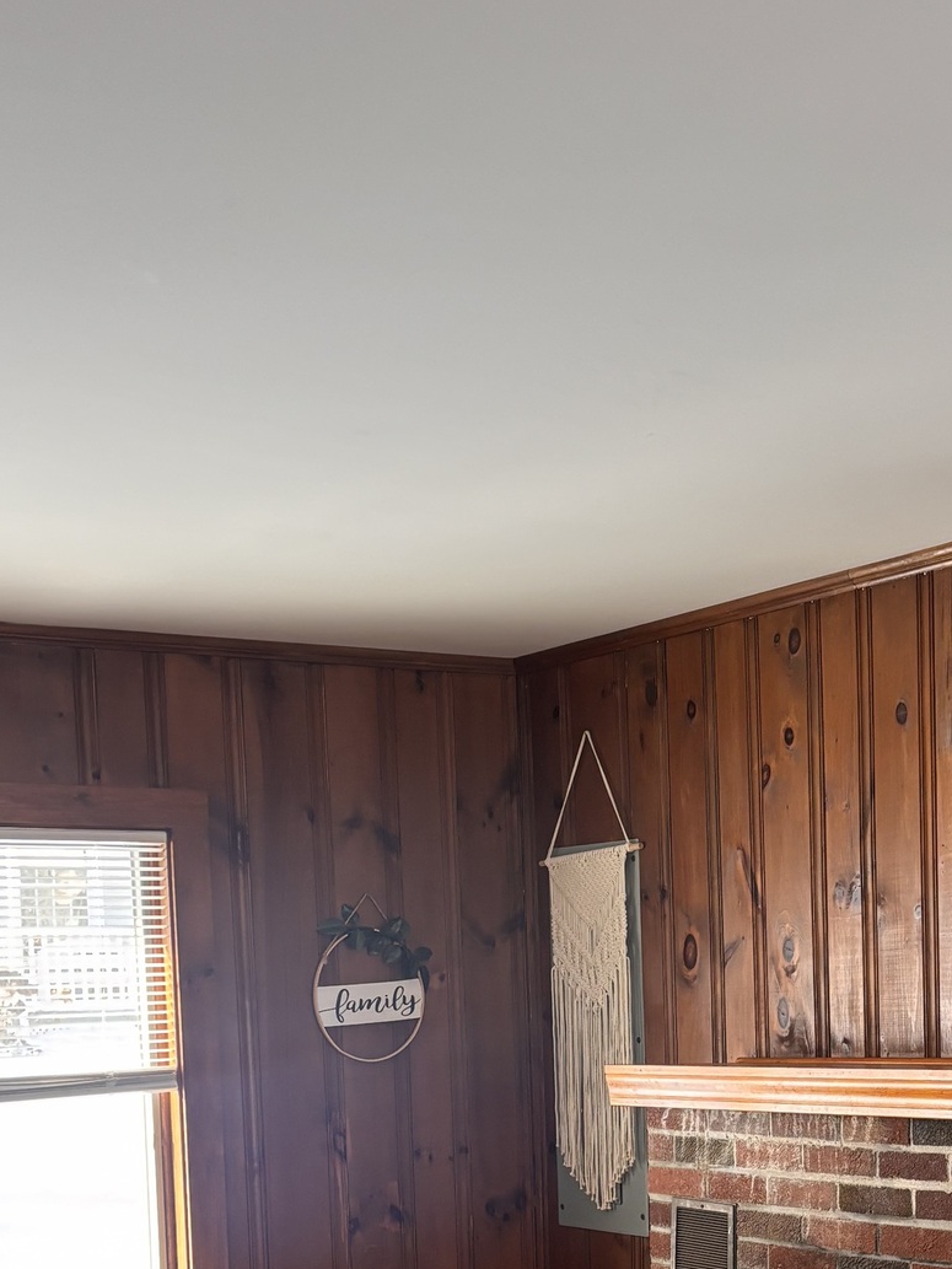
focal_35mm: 58
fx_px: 2126
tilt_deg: -3.1
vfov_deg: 31.3
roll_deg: +1.7
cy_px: 1206
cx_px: 739
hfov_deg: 24.9
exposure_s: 1/94
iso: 125
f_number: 1.6
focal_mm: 5.96
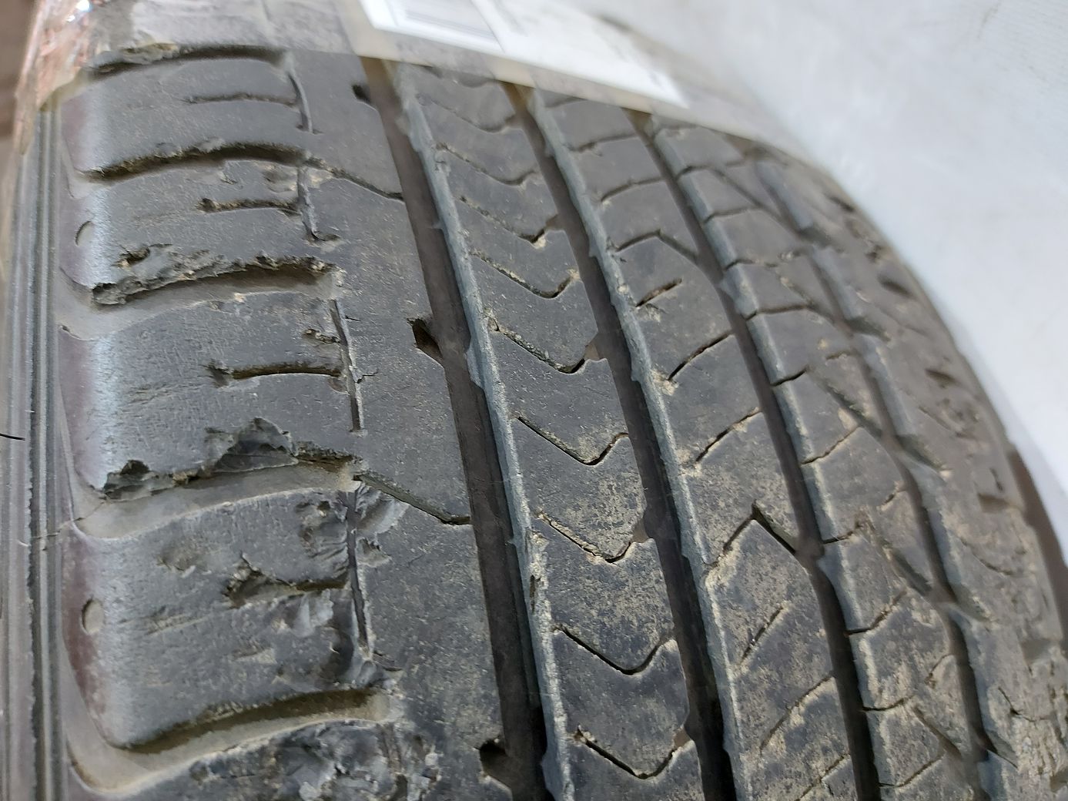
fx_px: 740
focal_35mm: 24
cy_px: 400
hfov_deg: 71.6
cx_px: 534
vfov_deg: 56.8
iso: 250
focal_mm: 5.23
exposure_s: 1/33
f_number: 1.8
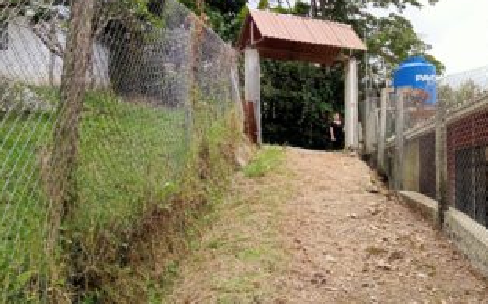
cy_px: 168
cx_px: 312
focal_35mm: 43
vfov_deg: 29.8
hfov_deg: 45.7
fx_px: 572
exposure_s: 1/758
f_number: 2.2
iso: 113
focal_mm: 3.37
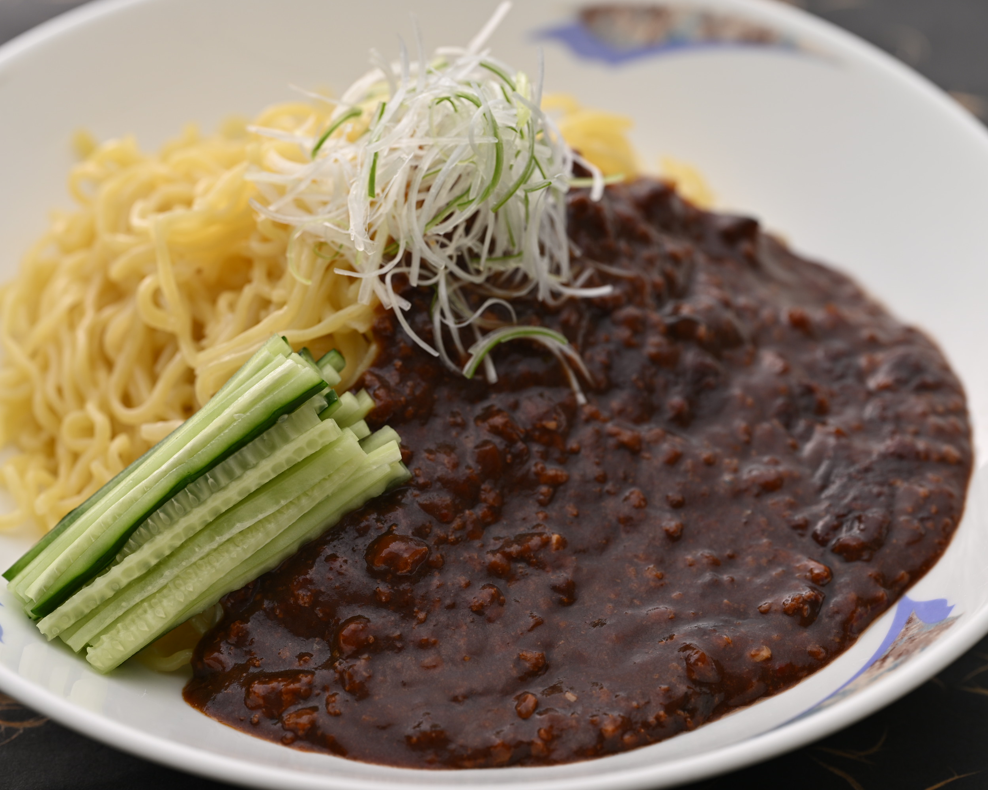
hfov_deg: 16.2
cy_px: 394
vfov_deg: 13.0
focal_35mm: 119
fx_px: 3480
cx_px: 458
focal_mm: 105
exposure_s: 1/160
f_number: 5.6
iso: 100
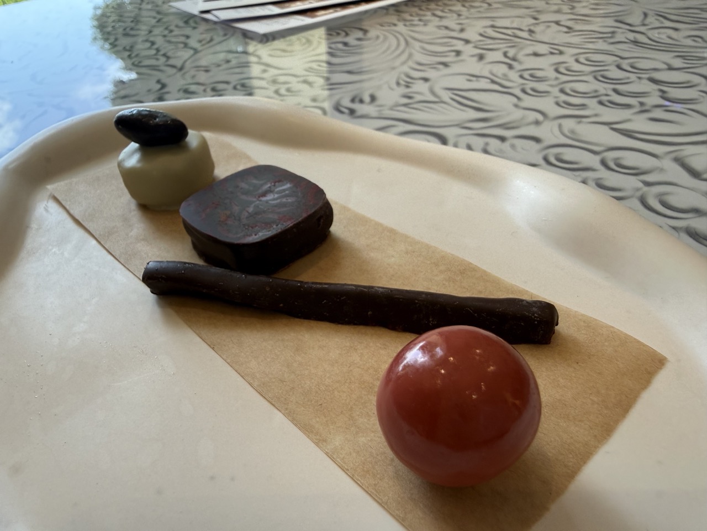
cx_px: 354
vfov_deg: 56.8
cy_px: 266
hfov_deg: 71.6
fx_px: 490
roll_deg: +6.6
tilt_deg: -36.9
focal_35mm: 24
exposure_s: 1/208
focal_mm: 2.22
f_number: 2.2
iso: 64
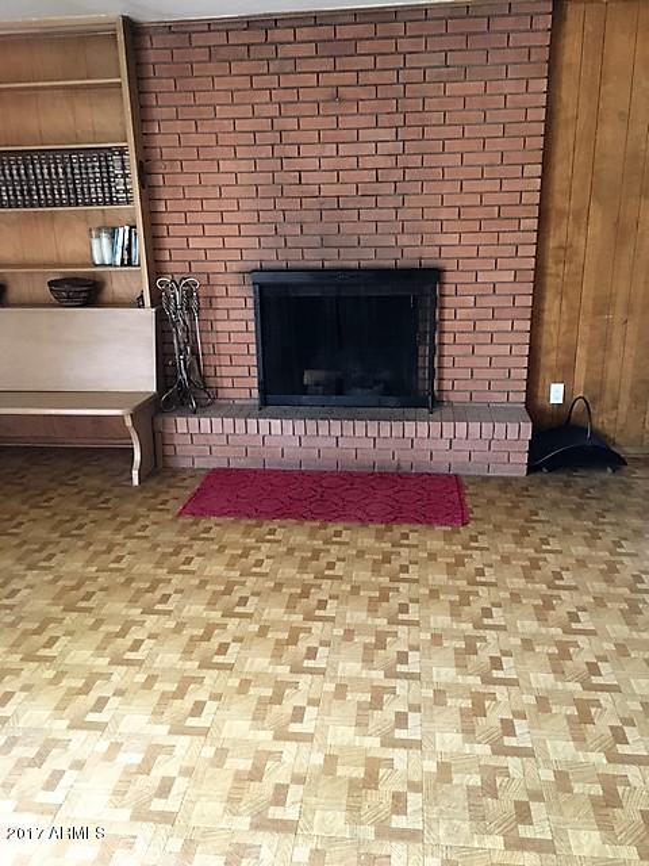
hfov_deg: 48.2
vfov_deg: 61.7
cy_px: 433
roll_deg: +1.2
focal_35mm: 29
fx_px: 725
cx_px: 324
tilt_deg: -17.7
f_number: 2.2
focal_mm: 4.15
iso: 200
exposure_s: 1/15
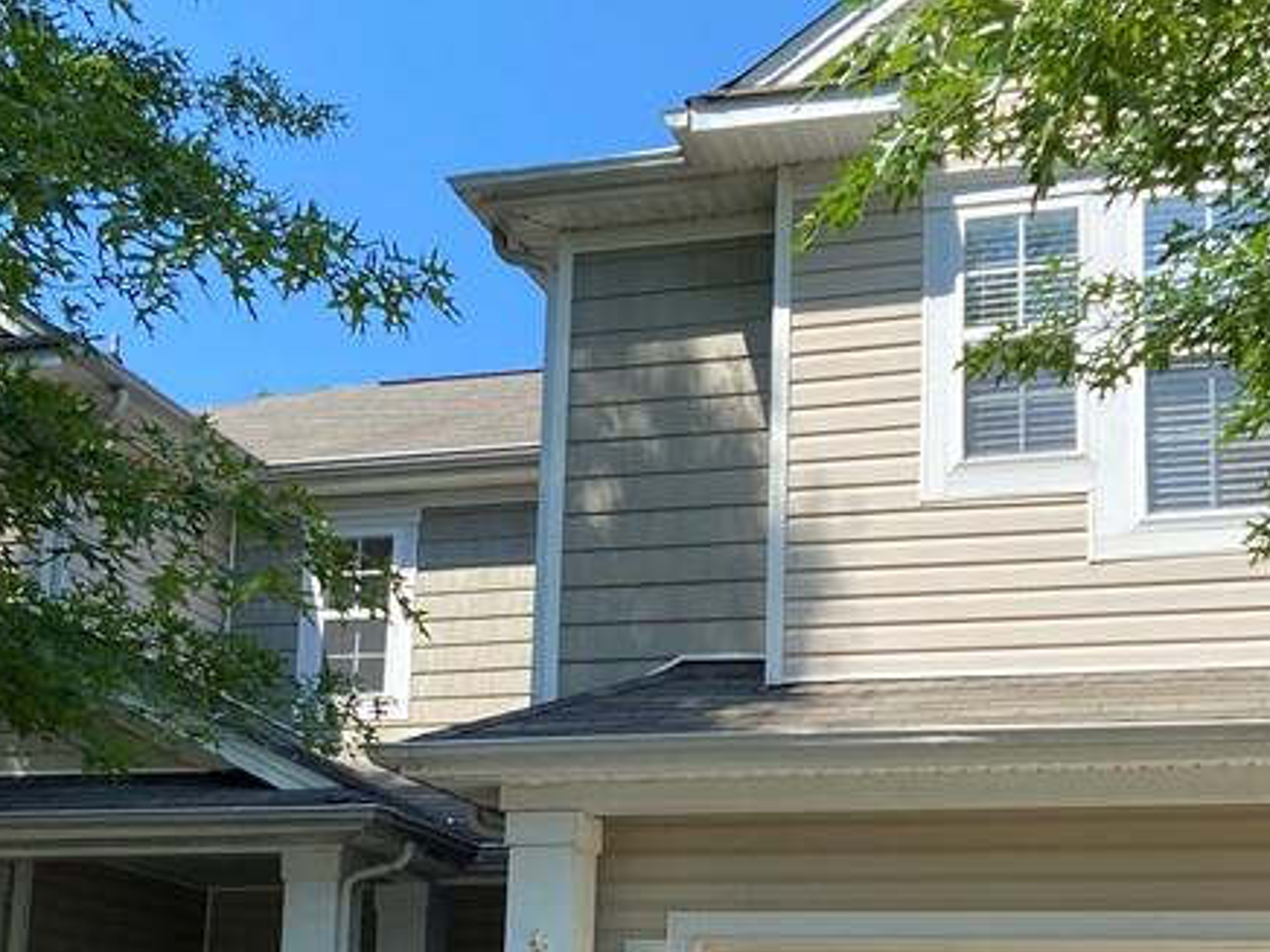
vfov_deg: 23.6
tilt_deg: +10.7
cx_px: 594
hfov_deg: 31.7
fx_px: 2238
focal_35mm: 61
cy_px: 789
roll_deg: -1.8
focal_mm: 4.25
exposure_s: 1/1377
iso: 32
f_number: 1.8
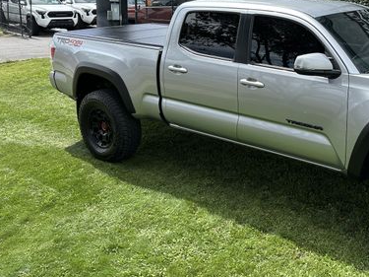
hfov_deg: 43.7
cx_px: 292
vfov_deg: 34.1
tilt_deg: -6.6
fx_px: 437
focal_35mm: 41
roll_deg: -1.9
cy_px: 58
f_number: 1.78
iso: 80
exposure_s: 1/2591
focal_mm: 6.86
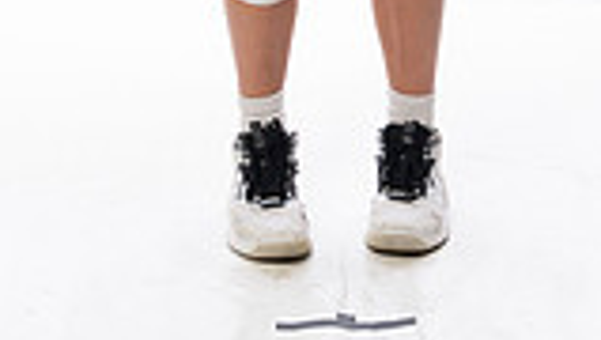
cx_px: 344
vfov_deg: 7.7
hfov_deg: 14.5
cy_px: -461
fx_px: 2362
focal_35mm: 148
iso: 640
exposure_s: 1/250
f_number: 5.6
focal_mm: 50
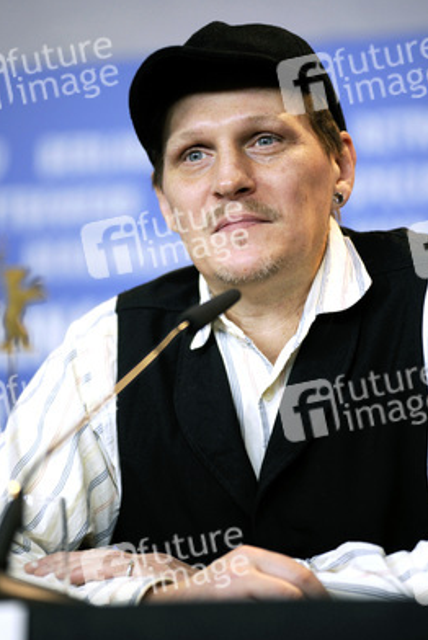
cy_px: 322
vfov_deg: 10.1
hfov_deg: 6.7
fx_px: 3631
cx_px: 213
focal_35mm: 204
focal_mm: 200
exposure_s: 1/500
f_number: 2.8
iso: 1000
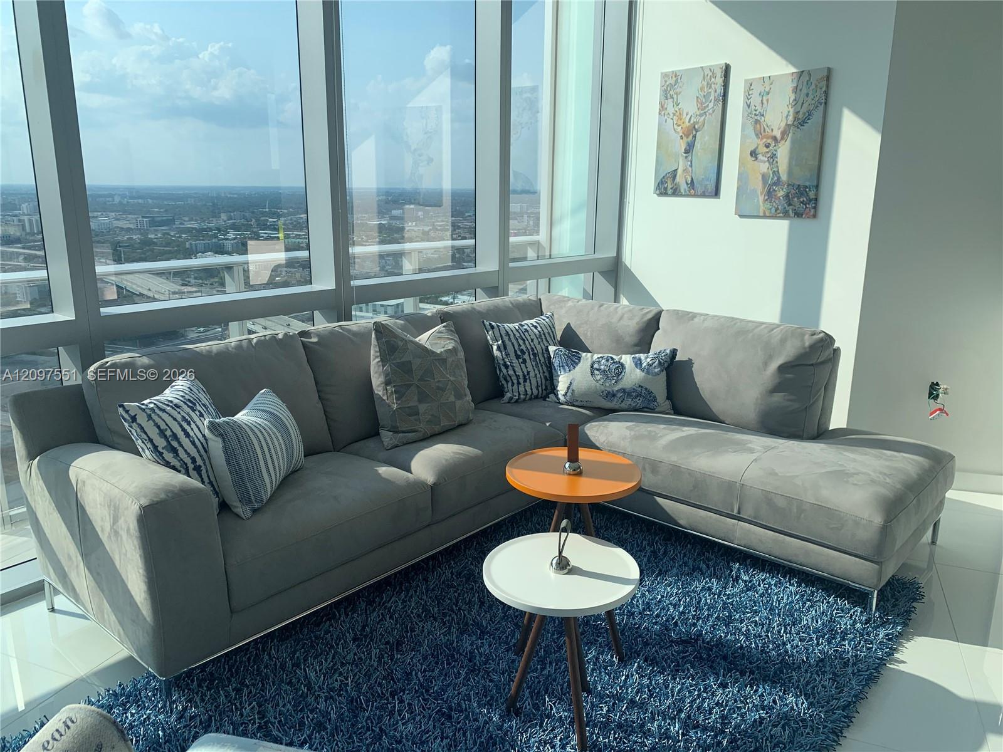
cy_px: 376
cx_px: 502
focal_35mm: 26
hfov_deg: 67.3
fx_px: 753
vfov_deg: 53.1
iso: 25
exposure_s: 1/1163
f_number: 1.8
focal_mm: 4.25
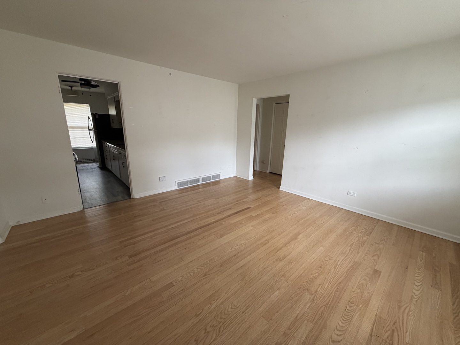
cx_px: 230
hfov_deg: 102.1
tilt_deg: -13.5
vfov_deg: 85.7
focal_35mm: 14
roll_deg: -1.4
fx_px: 186
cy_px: 172
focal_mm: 2.22
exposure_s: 1/120
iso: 320
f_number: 2.2
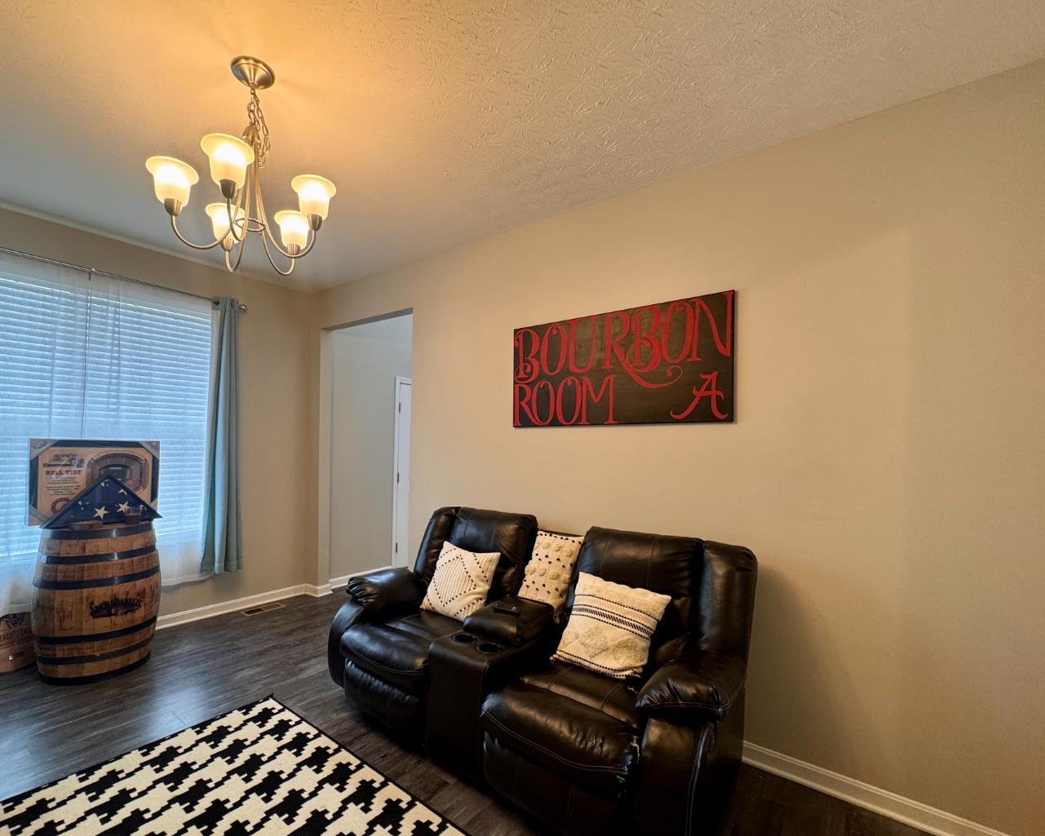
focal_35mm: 16
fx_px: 495
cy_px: 446
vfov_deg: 80.3
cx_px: 462
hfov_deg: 92.7
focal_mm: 2.22
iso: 200
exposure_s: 1/60
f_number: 2.2
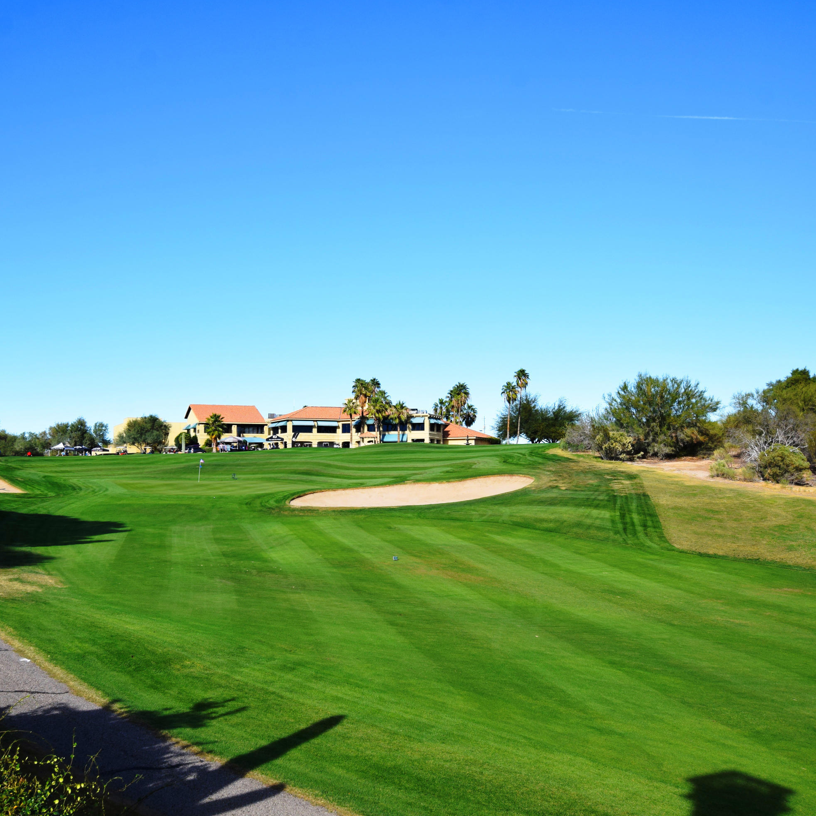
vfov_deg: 42.8
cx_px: 304
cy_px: 404
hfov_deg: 42.5
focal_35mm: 39
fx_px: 1040
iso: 200
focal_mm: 20
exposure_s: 1/320
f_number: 9
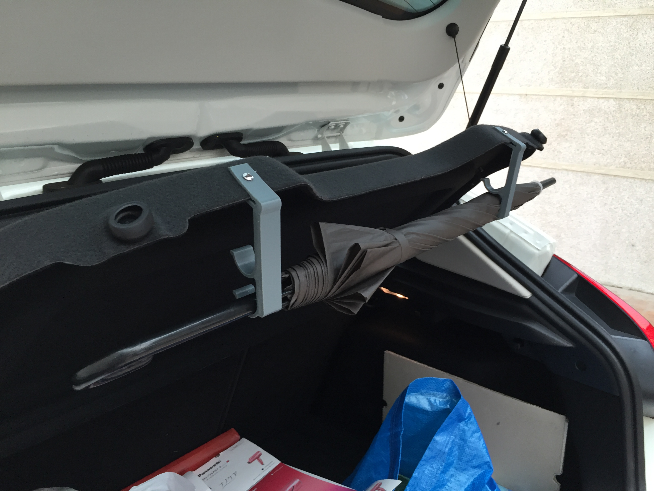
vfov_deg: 48.2
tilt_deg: -16.5
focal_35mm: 29
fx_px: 548
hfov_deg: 61.7
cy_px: 246
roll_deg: -1.5
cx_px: 327
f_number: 2.2
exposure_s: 1/40
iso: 32
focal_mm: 4.15
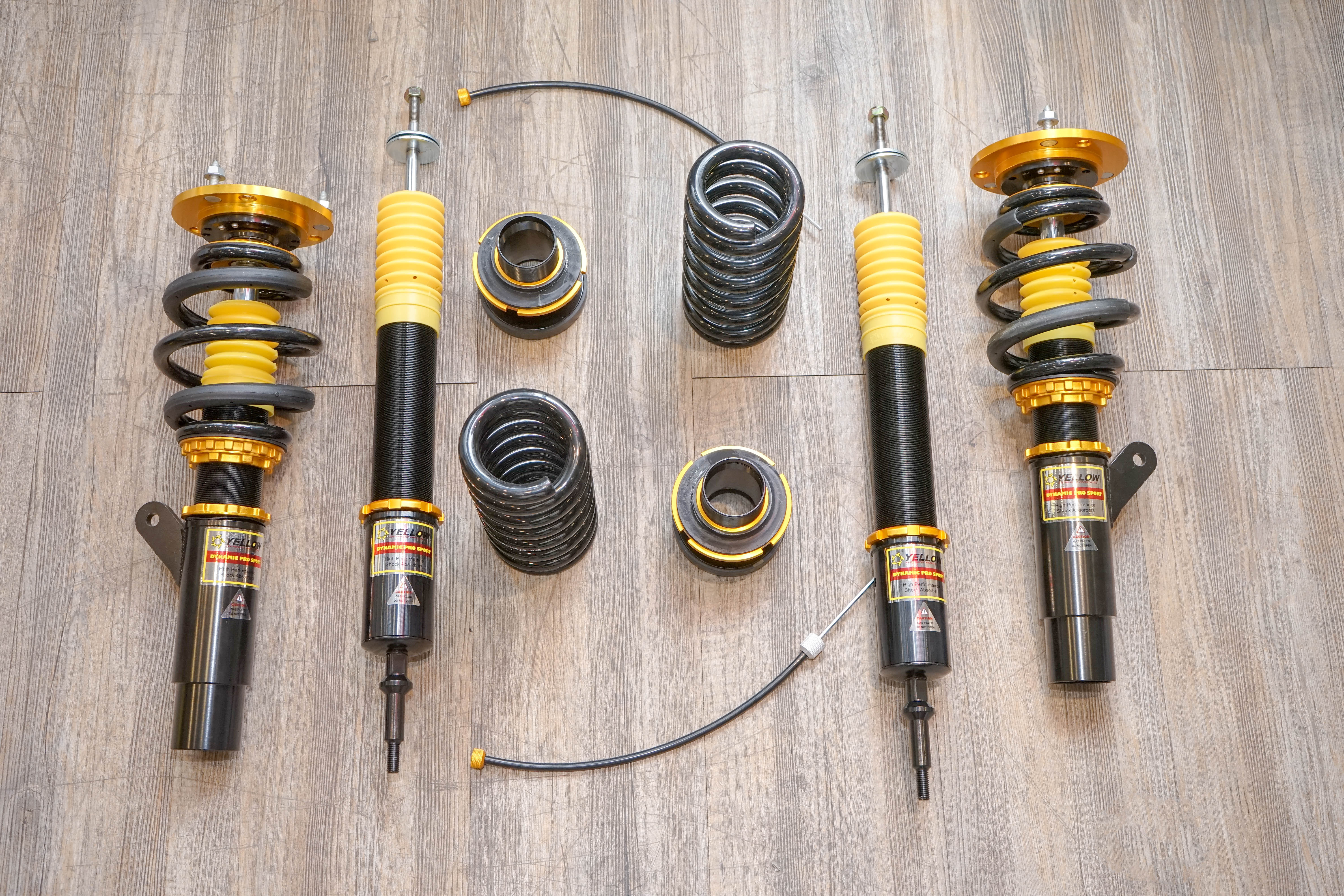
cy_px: 448
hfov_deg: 50.7
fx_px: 1419
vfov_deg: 35.1
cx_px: 672
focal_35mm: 38
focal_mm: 38
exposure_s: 1/100
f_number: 7.1
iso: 1600
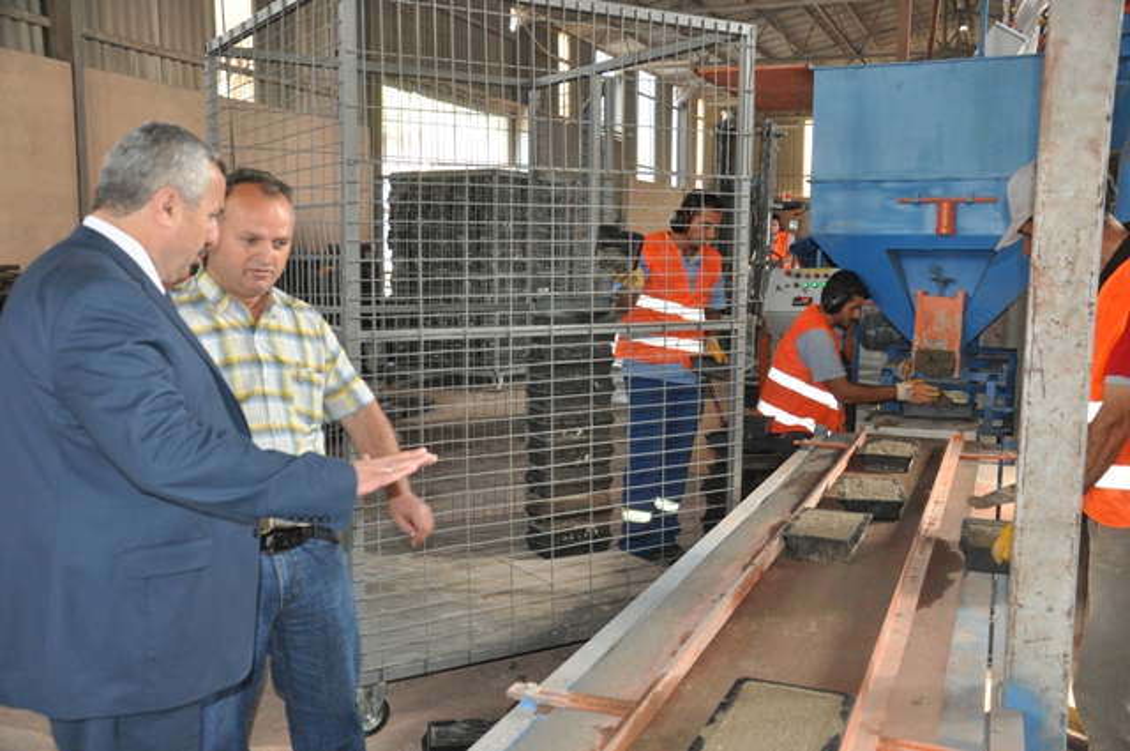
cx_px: 565
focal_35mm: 36
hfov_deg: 53.2
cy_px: 376
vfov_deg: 36.8
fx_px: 1129
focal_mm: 24
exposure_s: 1/100
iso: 800
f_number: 3.8
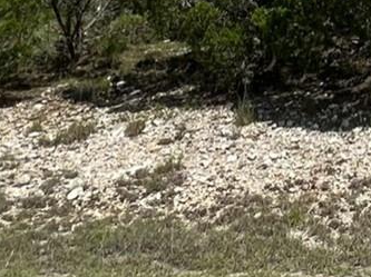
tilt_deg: +17.7
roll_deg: +2.8
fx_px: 856
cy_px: -248
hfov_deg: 20.3
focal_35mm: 80
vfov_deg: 15.4
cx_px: 584
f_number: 1.8
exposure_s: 1/1575
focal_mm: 1.57
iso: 32
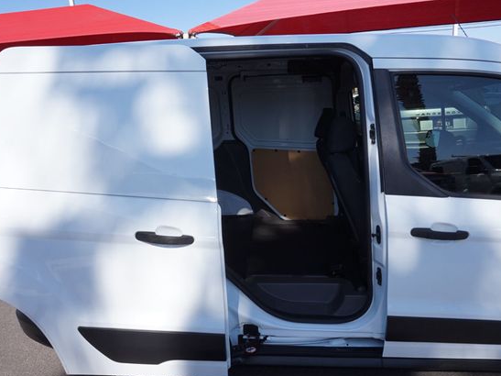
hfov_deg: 65.3
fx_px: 391
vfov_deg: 51.3
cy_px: 194
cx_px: 265
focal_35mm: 27
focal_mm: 16
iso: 100
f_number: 11
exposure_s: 1/125
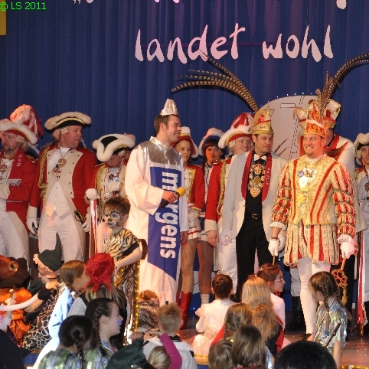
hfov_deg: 11.8
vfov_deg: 11.8
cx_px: 305
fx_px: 1785
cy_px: 202
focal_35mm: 148
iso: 400
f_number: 5.3
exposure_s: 1/60
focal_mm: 70
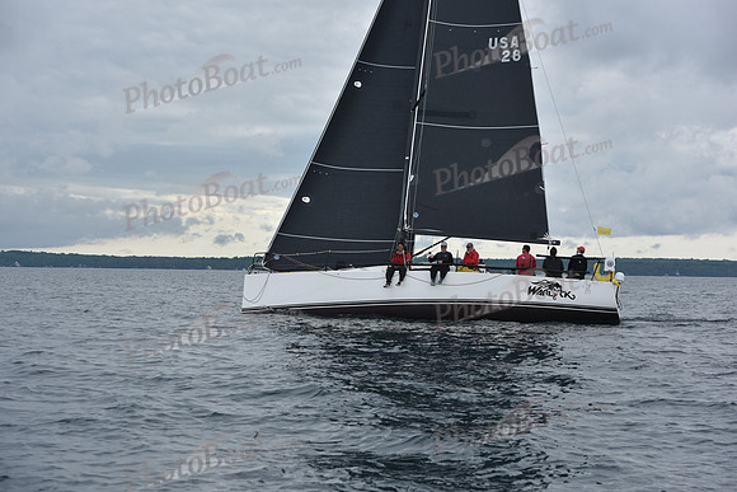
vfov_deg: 19.5
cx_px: 368
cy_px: 246
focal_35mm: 70
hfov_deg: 28.8
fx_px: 1433
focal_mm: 70
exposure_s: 1/800
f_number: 6.3
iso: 250
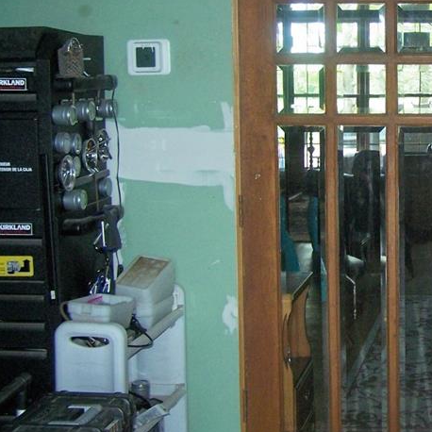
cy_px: 141
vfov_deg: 23.0
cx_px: 465
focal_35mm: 75
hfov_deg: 21.9
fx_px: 1059
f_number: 2.8
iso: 160
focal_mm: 6.3
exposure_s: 1/60
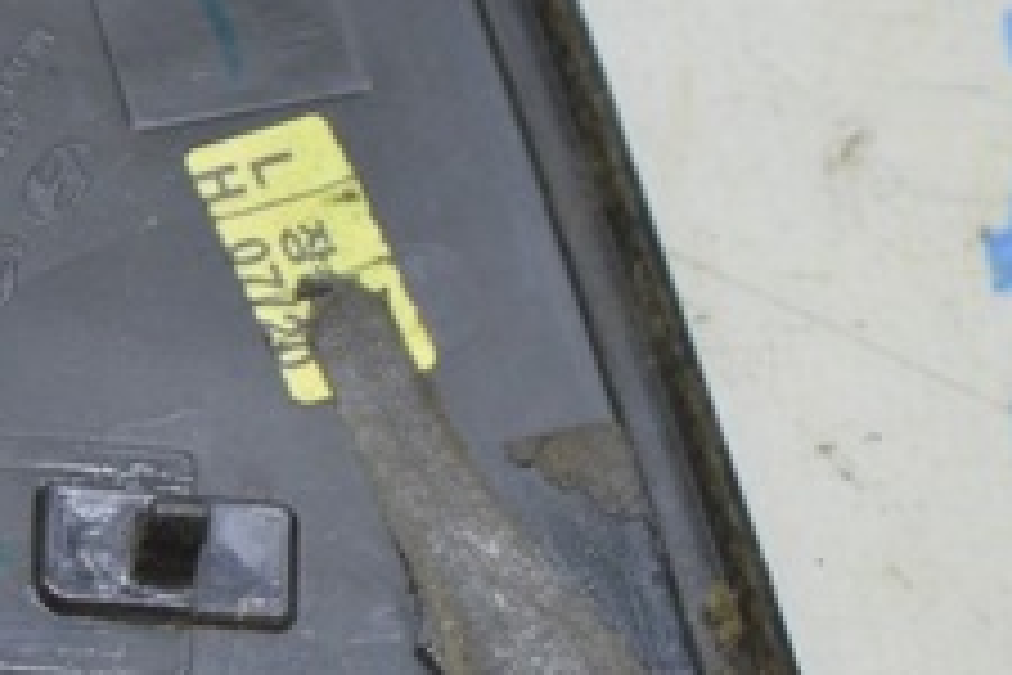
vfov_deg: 5.9
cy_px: 218
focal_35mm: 234
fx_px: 6589
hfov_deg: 8.7
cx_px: -54
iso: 400
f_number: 5.6
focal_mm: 55
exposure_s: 1/20
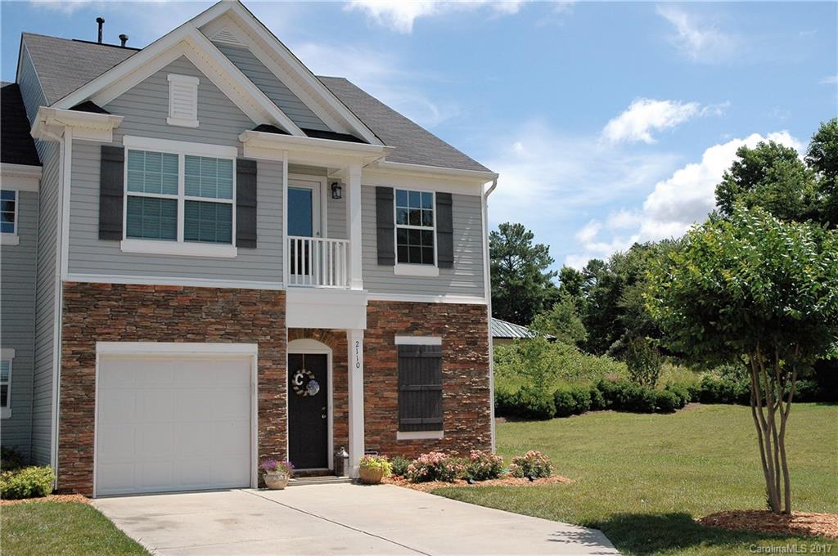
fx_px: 942
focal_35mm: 40
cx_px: 419
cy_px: 278
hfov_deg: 48.0
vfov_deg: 32.9
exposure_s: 1/2000
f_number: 5.6
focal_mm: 27
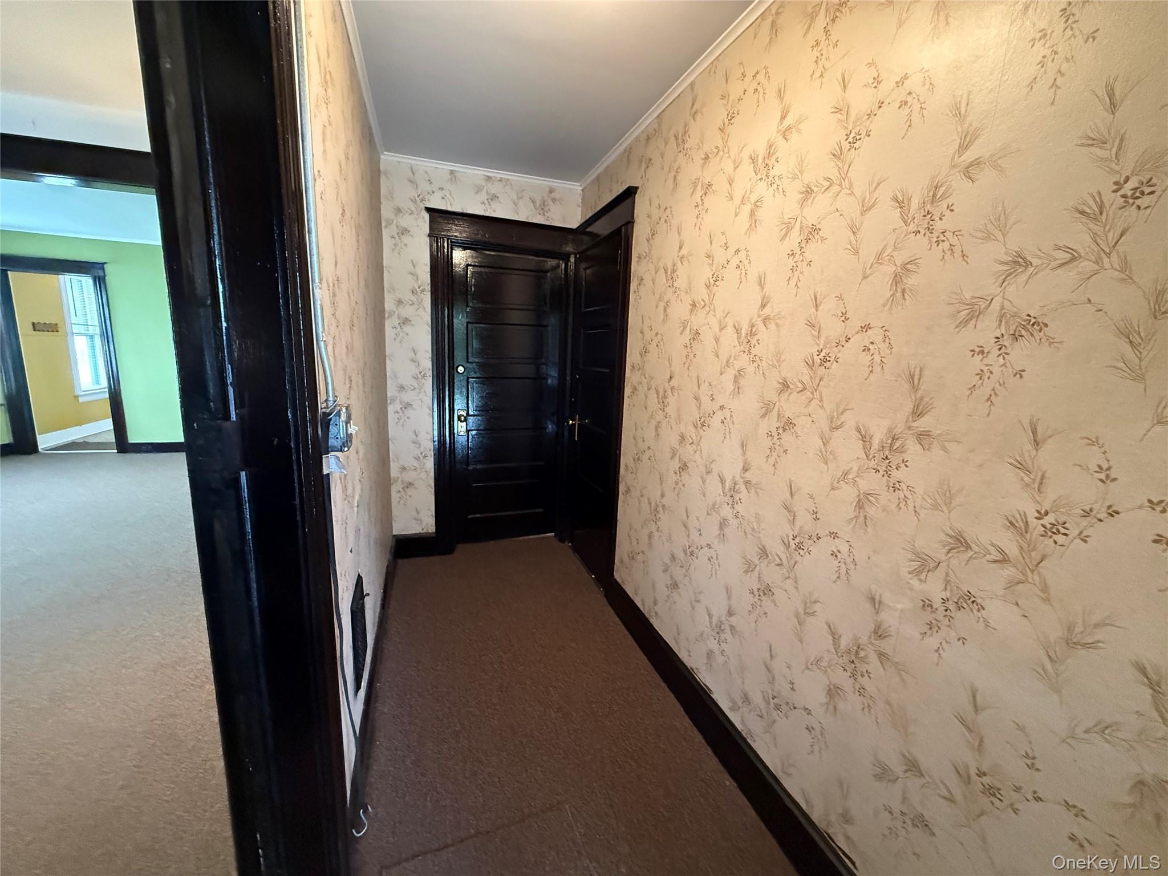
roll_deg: -2.1
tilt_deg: -10.5
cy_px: 438
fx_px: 472
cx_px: 584
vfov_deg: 85.7
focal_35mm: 14
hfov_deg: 102.1
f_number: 2.2
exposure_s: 1/60
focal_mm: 2.22
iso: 800
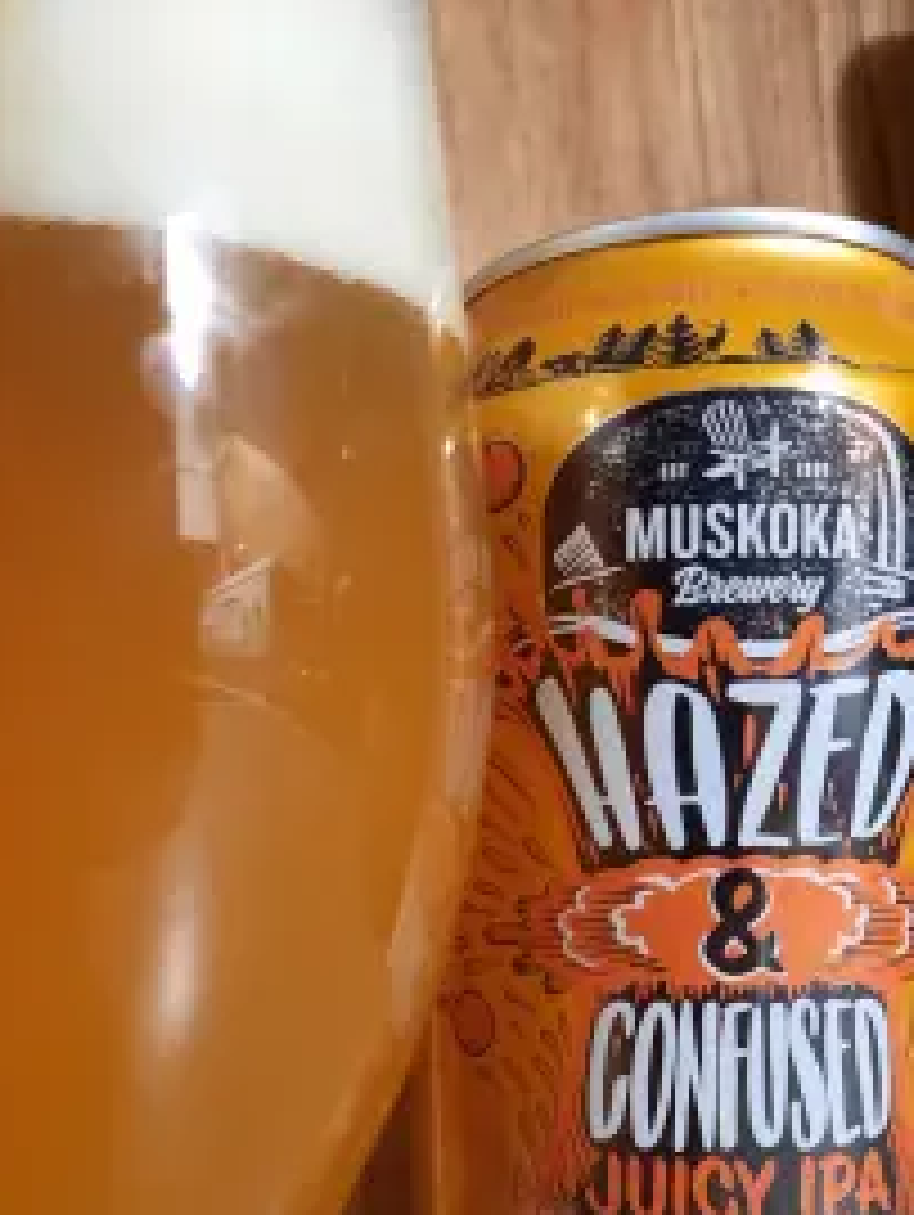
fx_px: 1301
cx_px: 401
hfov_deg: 38.7
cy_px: 896
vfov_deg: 48.4
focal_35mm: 37
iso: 320
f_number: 2
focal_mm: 4.6
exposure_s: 1/24
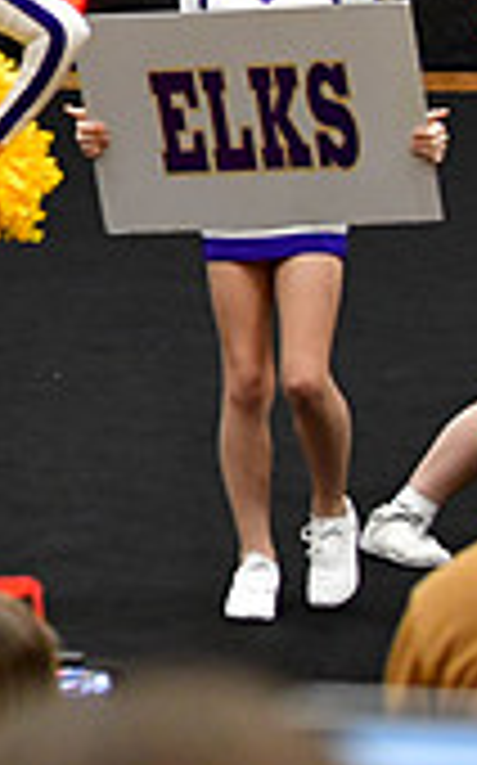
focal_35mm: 365
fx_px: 7605
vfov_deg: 5.7
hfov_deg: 3.5
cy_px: -25
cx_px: -716
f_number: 3.5
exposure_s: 1/500
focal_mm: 70
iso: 4000
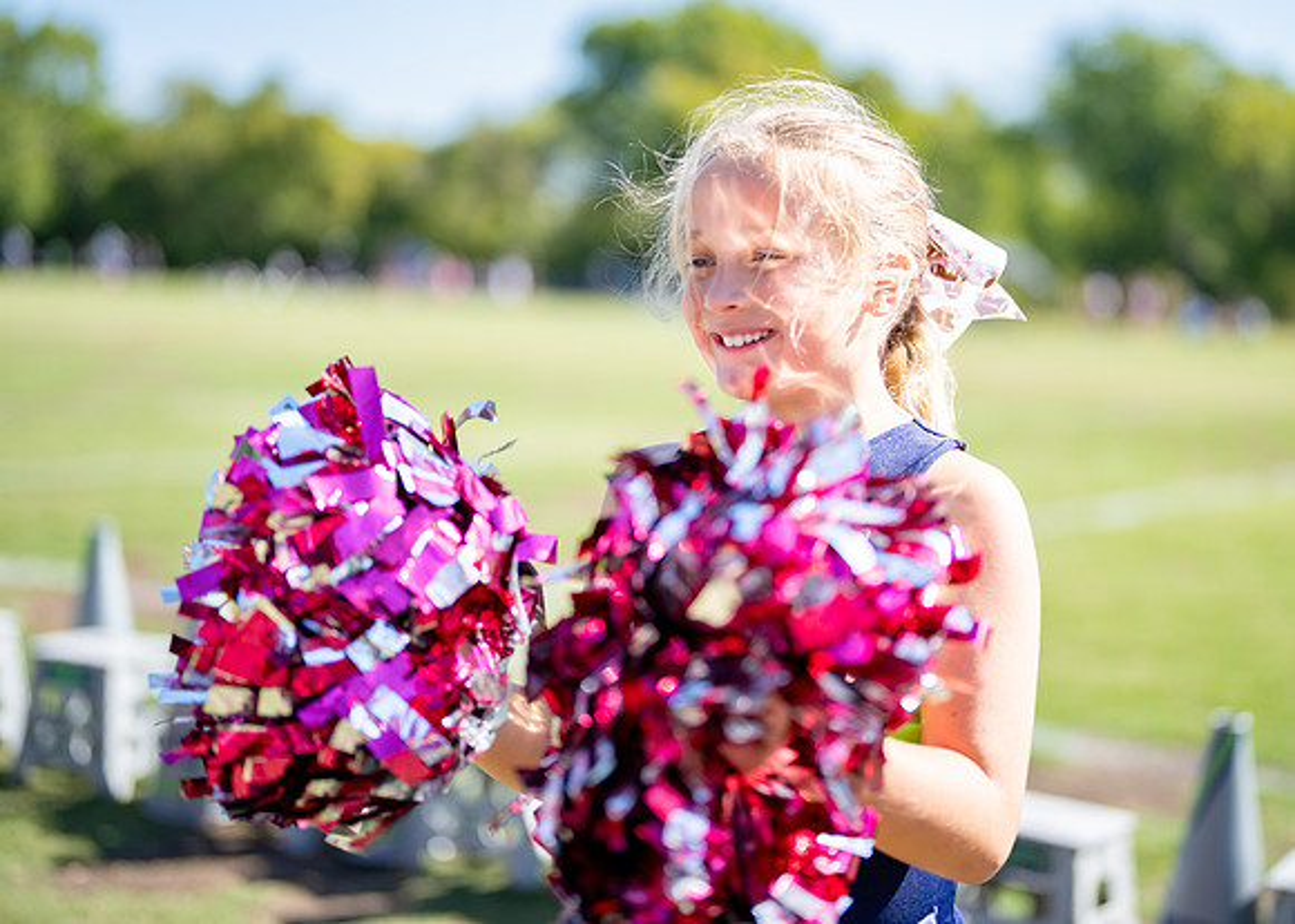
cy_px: 404
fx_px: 2179
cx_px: 707
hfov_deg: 33.1
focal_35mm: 59
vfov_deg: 23.9
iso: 250
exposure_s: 1/10000
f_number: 1.2
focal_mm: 50
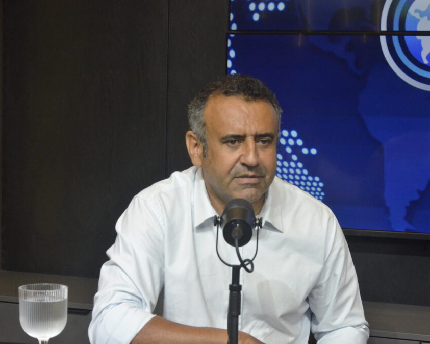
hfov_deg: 19.4
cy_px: 173
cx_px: 256
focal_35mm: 99
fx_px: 1260
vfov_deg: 15.5
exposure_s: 1/200
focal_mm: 58
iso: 3200
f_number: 7.1
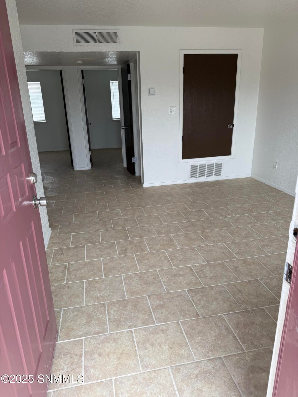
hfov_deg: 56.8
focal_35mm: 24
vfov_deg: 71.6
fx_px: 275
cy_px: 198
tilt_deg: -18.0
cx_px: 149
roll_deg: +1.7
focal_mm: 6.76
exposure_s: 1/207
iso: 64
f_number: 1.78
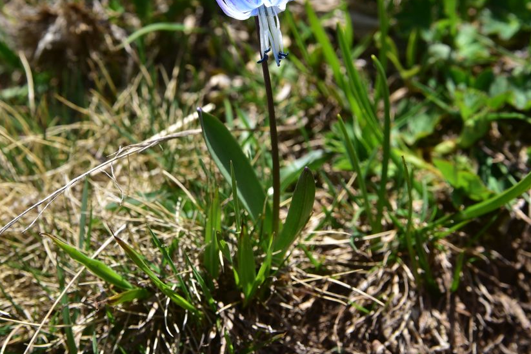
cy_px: 96
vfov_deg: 17.2
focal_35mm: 79
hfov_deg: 25.7
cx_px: 259
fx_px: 1165
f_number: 9
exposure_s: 1/320
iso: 160
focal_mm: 50
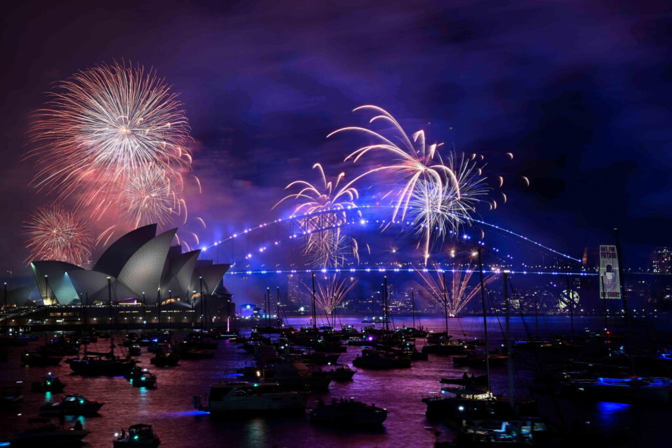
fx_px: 1027
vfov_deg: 24.6
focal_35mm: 55
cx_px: 336
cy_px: 224
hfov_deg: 36.2
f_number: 10
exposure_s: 4
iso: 200
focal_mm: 55
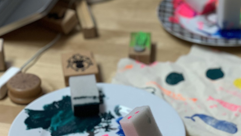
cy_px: 142
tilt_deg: -38.0
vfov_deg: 11.0
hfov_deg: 19.6
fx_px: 696
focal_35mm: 109
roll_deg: -1.6
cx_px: 162
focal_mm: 6
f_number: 2.4
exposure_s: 1/50
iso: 64
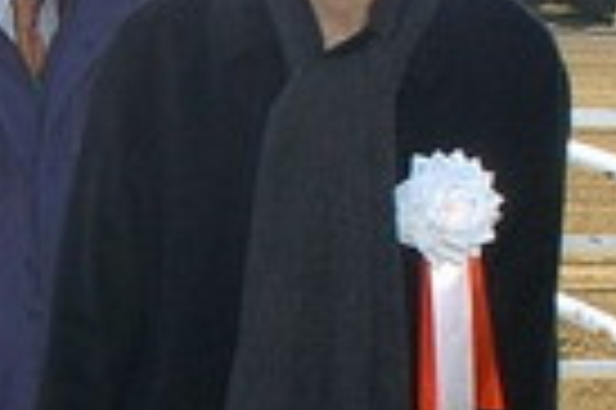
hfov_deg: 14.9
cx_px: -216
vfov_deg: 10.2
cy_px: 520
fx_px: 2239
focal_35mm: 131
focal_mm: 20
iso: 320
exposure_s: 1/250
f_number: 12
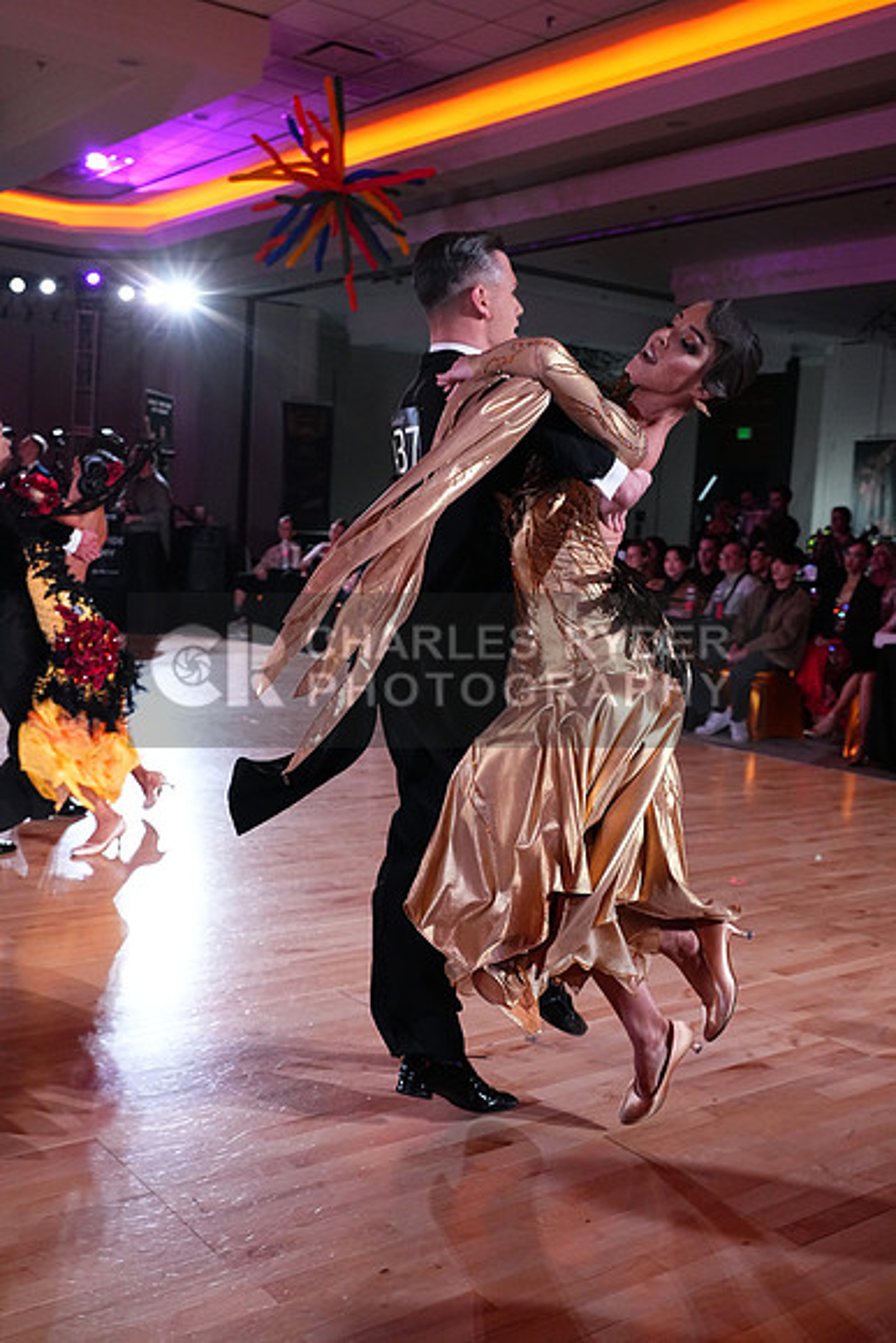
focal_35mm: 36
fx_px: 1343
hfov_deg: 36.9
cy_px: 672
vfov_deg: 53.1
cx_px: 448
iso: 5000
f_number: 5.6
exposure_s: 1/400
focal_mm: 36
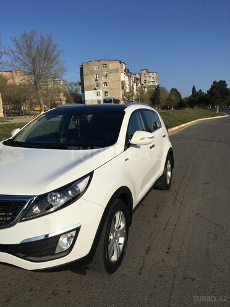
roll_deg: +2.4
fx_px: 257
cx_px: 115
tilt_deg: -7.9
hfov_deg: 48.2
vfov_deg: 61.7
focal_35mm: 29
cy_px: 154
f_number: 2.2
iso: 25
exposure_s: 1/3344
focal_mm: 4.15
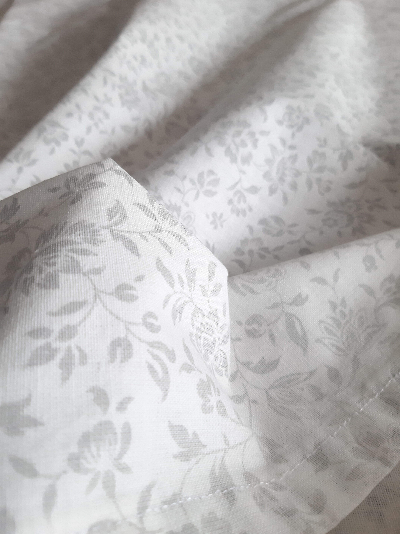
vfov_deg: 65.3
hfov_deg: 51.4
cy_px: 267
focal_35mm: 27
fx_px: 416
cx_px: 200
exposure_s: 1/60
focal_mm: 3.93
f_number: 1.7
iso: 200
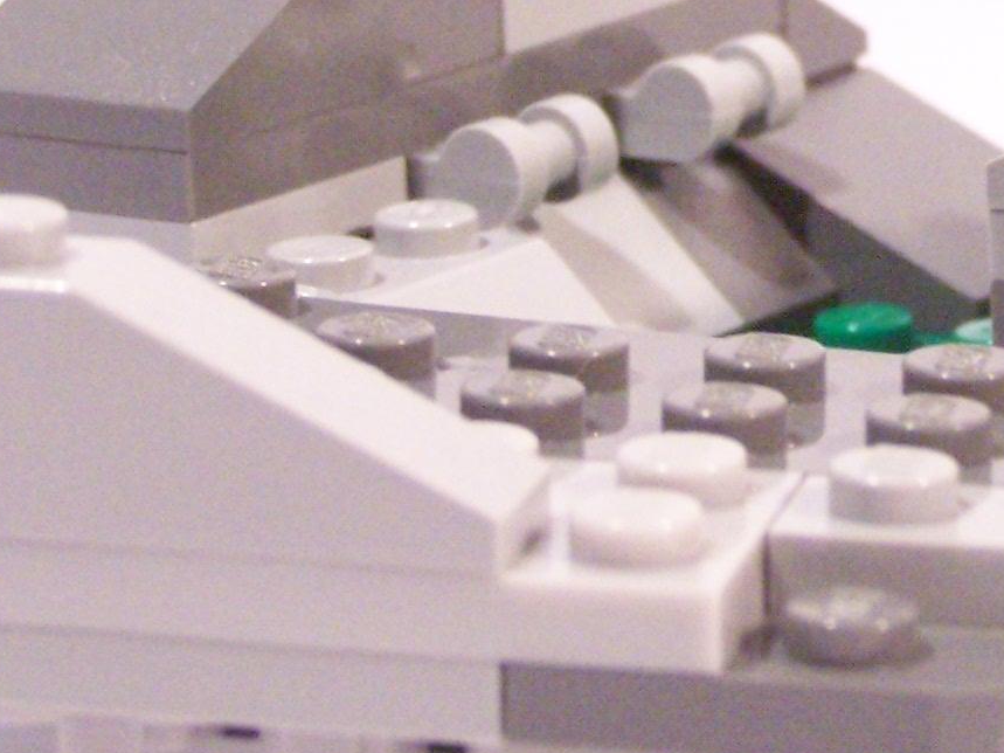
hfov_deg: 9.4
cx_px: 1228
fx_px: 6003
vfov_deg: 7.1
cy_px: -125
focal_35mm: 207
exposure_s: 1/30
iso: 400
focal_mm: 11.5
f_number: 3.6
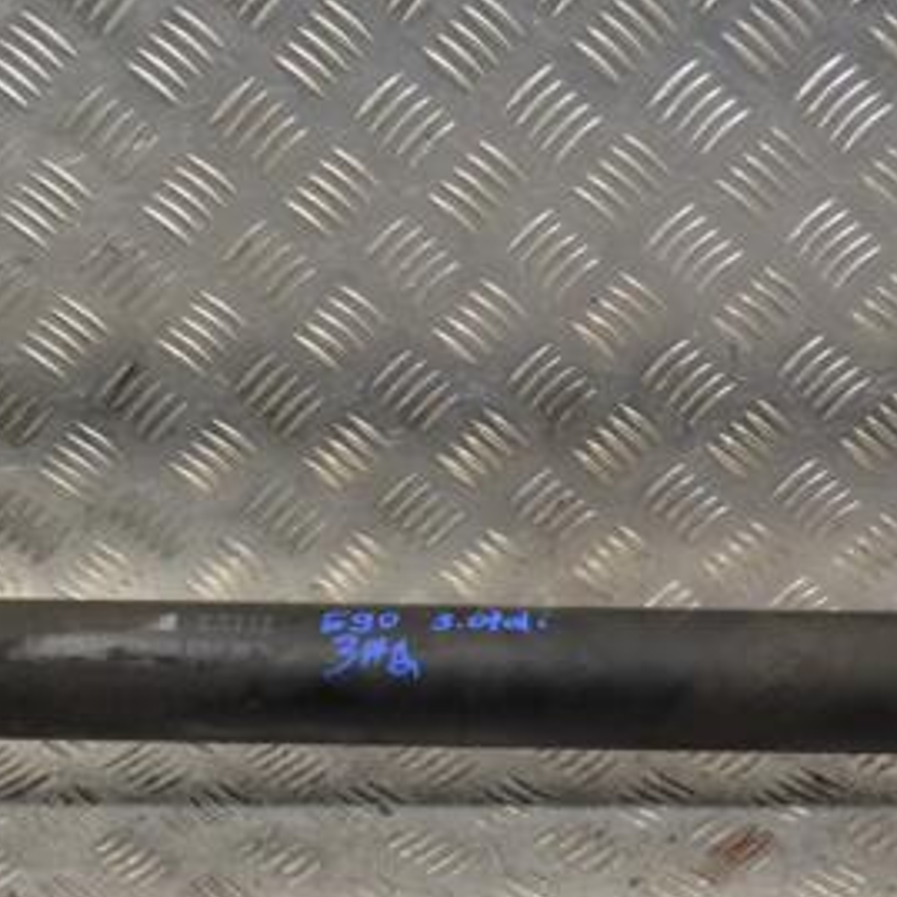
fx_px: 2169
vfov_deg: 23.3
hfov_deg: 23.4
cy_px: 580
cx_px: 413
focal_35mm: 74
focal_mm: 26
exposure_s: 1/250
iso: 3200
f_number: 8
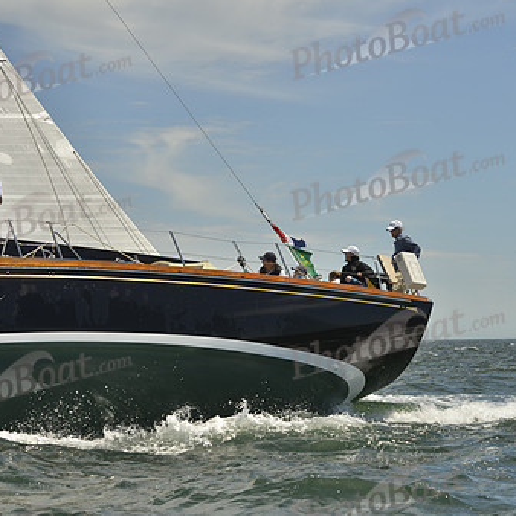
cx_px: 212
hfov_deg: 17.0
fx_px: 1720
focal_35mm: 102
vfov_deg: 17.1
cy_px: 282
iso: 280
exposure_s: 1/1600
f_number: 9
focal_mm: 70
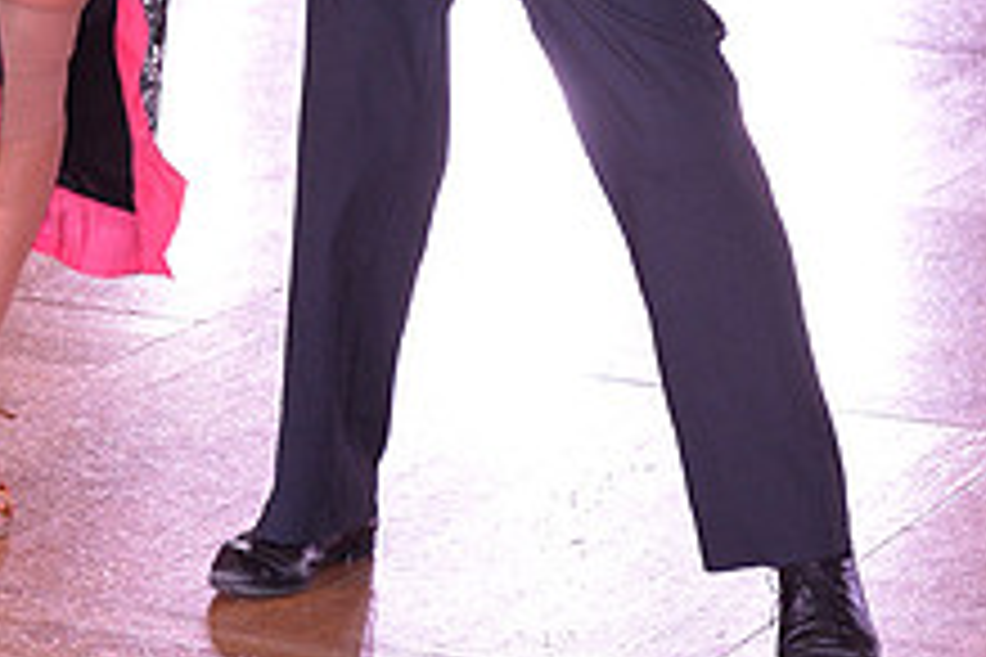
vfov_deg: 7.3
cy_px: -230
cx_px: 178
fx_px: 5067
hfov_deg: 11.1
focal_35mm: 185
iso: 2000
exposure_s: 1/250
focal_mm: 70
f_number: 6.3
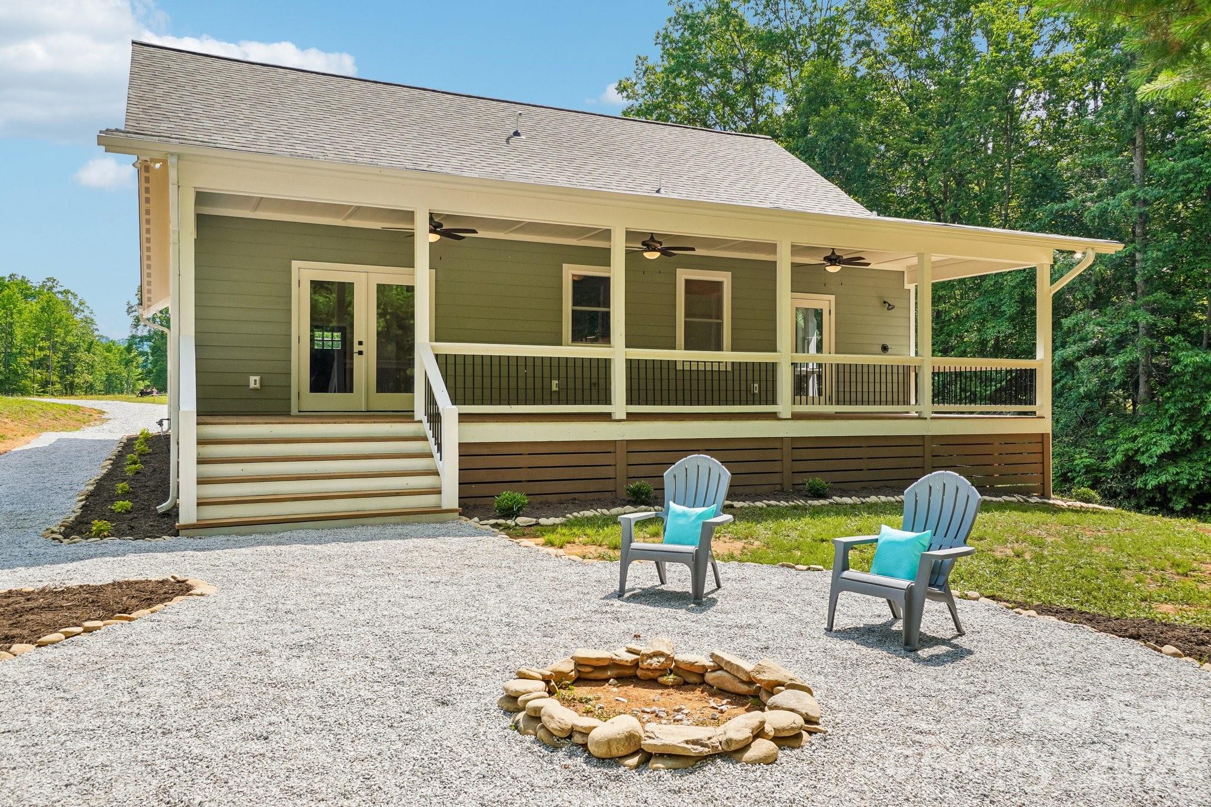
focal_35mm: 27
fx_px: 908
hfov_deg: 67.4
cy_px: 404
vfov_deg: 47.9
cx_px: 606
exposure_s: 1/160
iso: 100
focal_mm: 18
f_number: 8
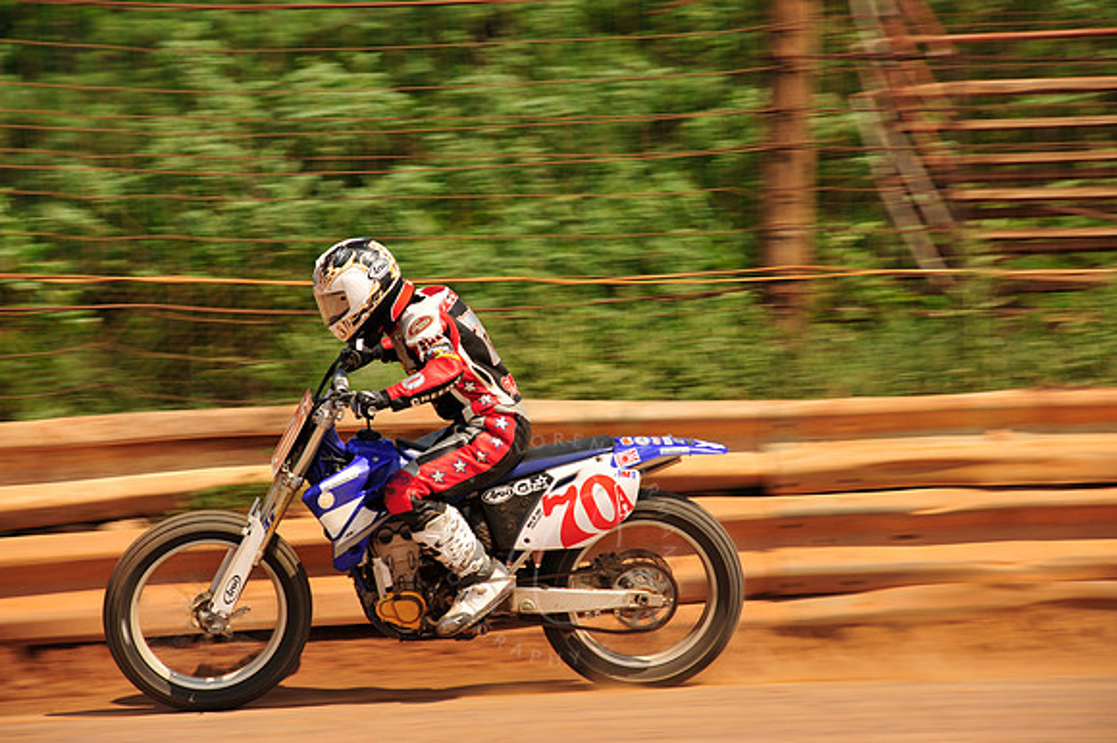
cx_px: 558
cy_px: 372
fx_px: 6202
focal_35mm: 200
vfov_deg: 6.9
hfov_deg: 10.3
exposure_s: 1/400
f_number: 10
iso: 200
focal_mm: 200
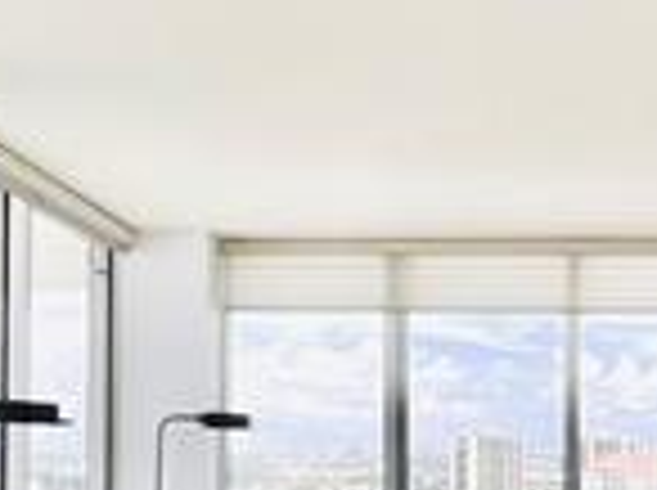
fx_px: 1080
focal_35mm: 57
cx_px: 441
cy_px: 418
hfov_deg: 33.5
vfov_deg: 25.0
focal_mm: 1.57
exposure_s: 1/331
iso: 32
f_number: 1.8
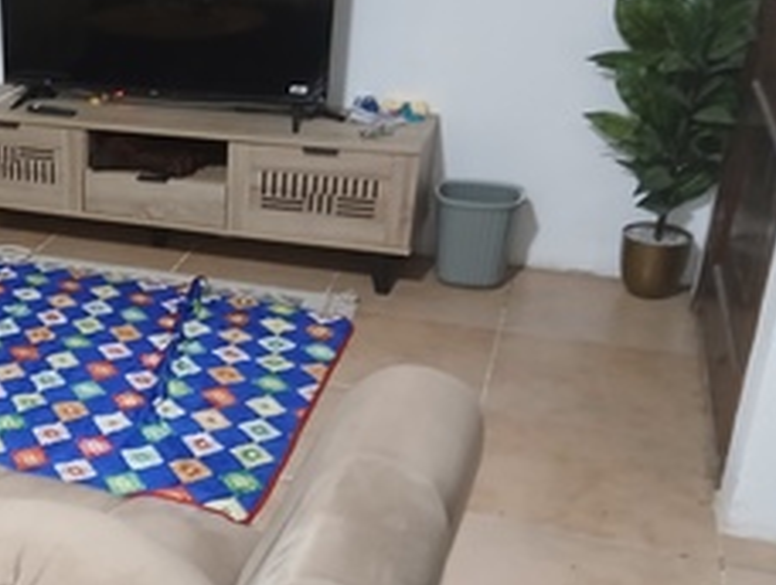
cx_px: 5
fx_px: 1168
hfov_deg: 33.7
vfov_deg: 28.1
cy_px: 304
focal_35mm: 52
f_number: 1.8
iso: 500
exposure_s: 1/20
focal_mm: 3.98
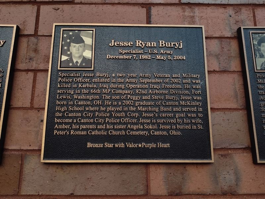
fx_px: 176
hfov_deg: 73.9
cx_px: 132
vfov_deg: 58.9
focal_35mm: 23
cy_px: 100
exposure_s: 1/120
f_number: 1.8
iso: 441
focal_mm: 5.56
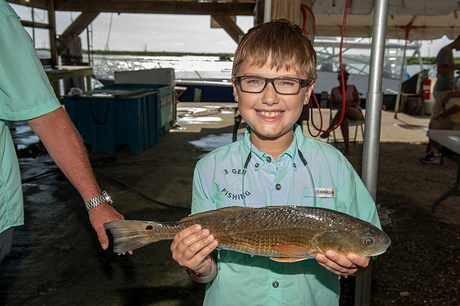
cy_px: 153
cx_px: 230
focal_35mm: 36
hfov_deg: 53.2
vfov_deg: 36.8
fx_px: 460
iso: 50
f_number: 8
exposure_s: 1/160
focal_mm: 36
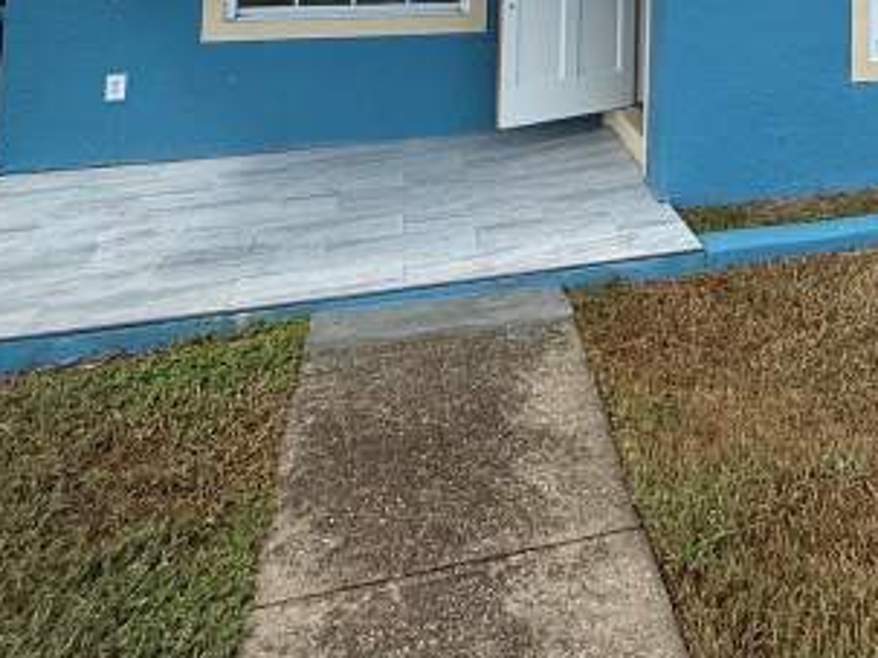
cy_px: -177
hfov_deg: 45.9
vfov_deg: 31.0
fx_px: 938
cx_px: 774
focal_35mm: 37
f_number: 2.2
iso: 50
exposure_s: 1/1285
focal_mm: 2.22
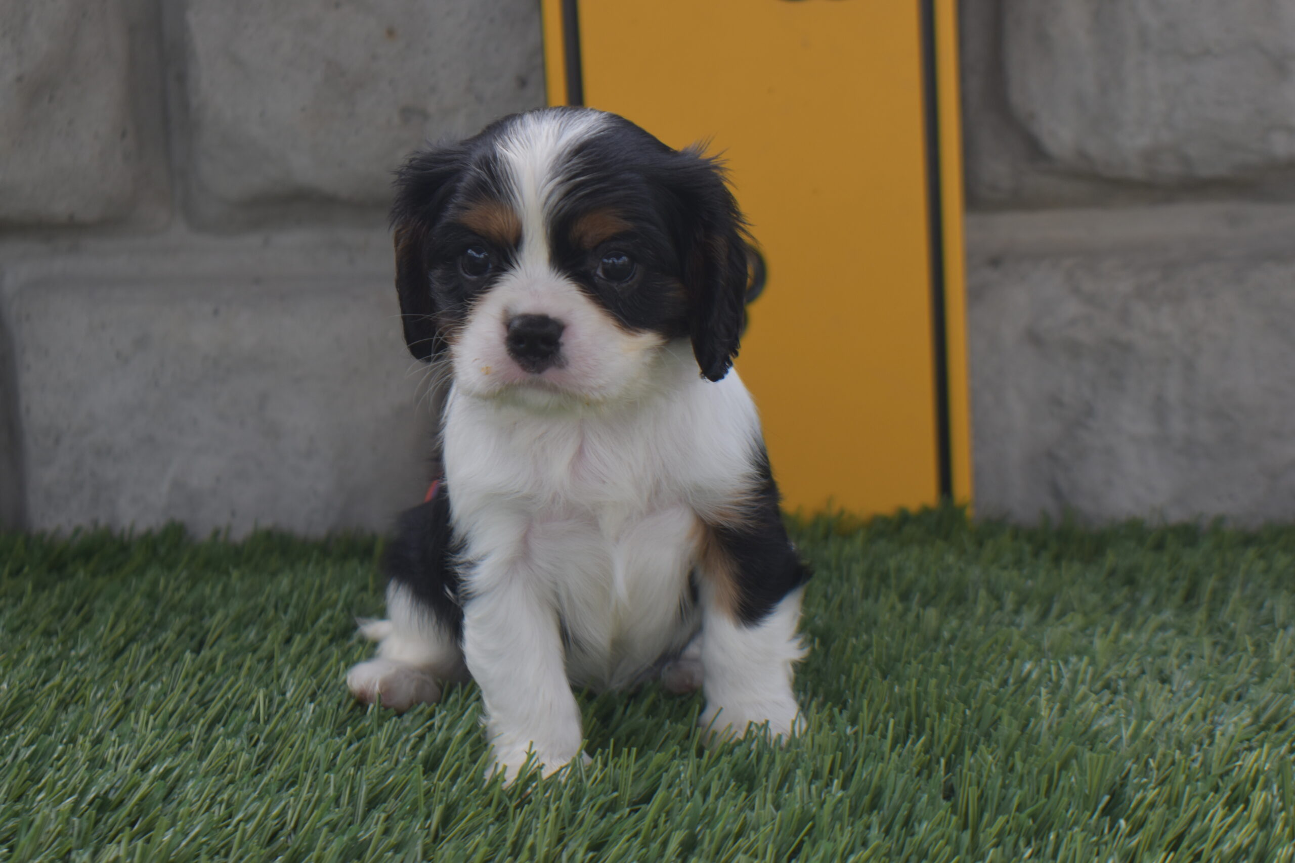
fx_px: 2806
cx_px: 648
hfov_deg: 26.0
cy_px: 432
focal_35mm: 78
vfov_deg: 17.5
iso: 200
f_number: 5.6
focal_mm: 52
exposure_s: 1/250
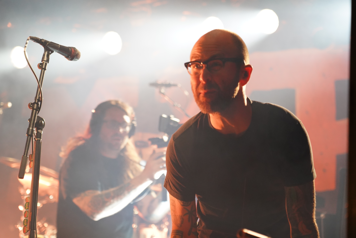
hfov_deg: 19.5
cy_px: 119
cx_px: 178
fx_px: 1038
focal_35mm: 105
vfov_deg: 13.0
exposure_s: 1/160
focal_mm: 105
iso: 5000
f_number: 4
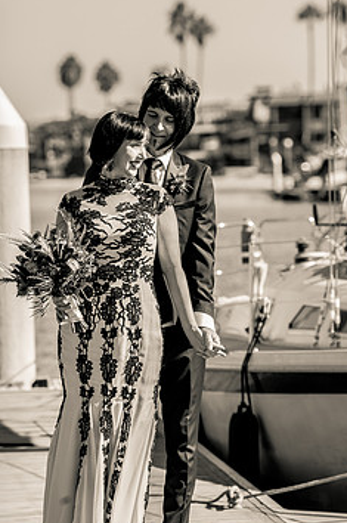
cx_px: 185
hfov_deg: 6.0
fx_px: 3320
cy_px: 263
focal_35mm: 229
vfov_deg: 9.0
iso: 200
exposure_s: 1/250
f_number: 5.6
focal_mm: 180
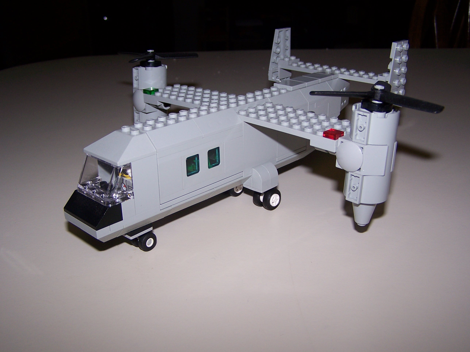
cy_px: 176
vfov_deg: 37.7
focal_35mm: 38
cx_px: 235
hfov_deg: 49.0
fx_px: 516
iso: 80
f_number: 2.8
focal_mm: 6.3
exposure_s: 1/60
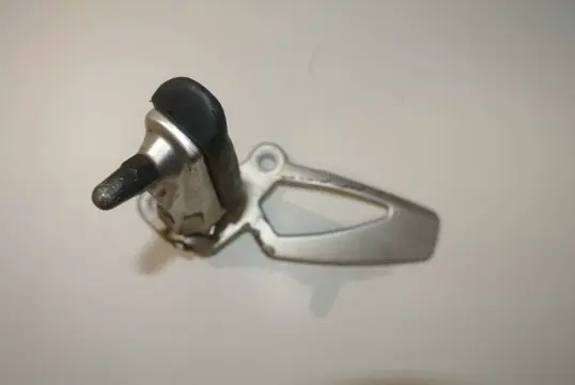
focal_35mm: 31
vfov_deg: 42.4
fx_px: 496
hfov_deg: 60.2
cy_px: 192
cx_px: 288
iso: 200
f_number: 3.8
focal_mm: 11.8
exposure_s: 1/60
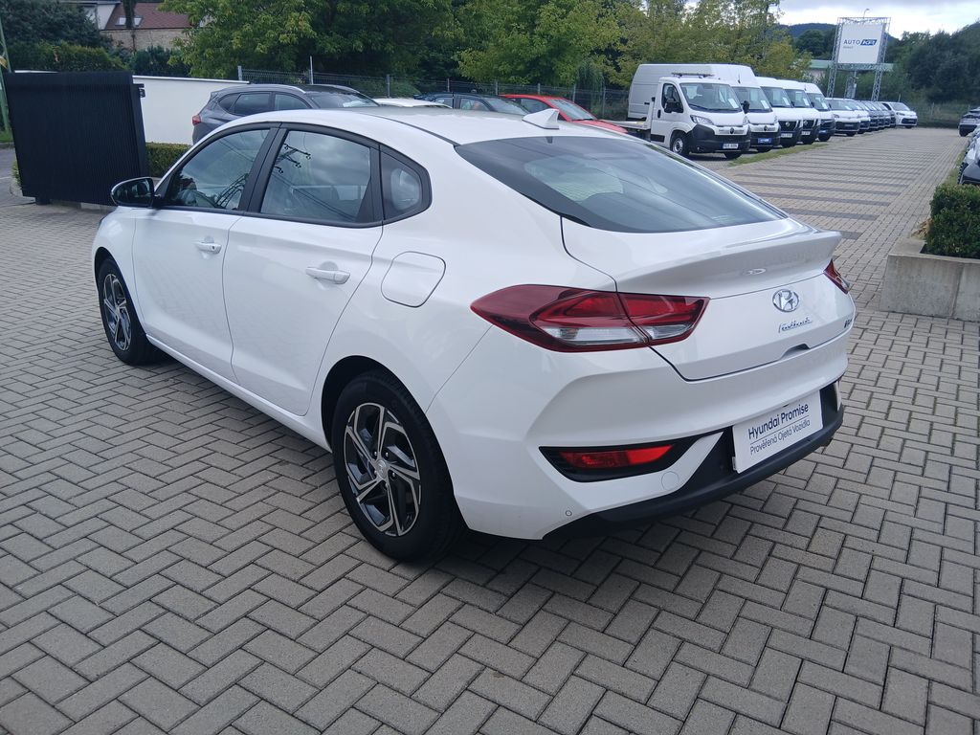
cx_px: 490
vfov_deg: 53.1
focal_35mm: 26
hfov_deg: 67.3
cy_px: 368
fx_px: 736
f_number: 1.8
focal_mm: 3.98
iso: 20
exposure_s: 1/208
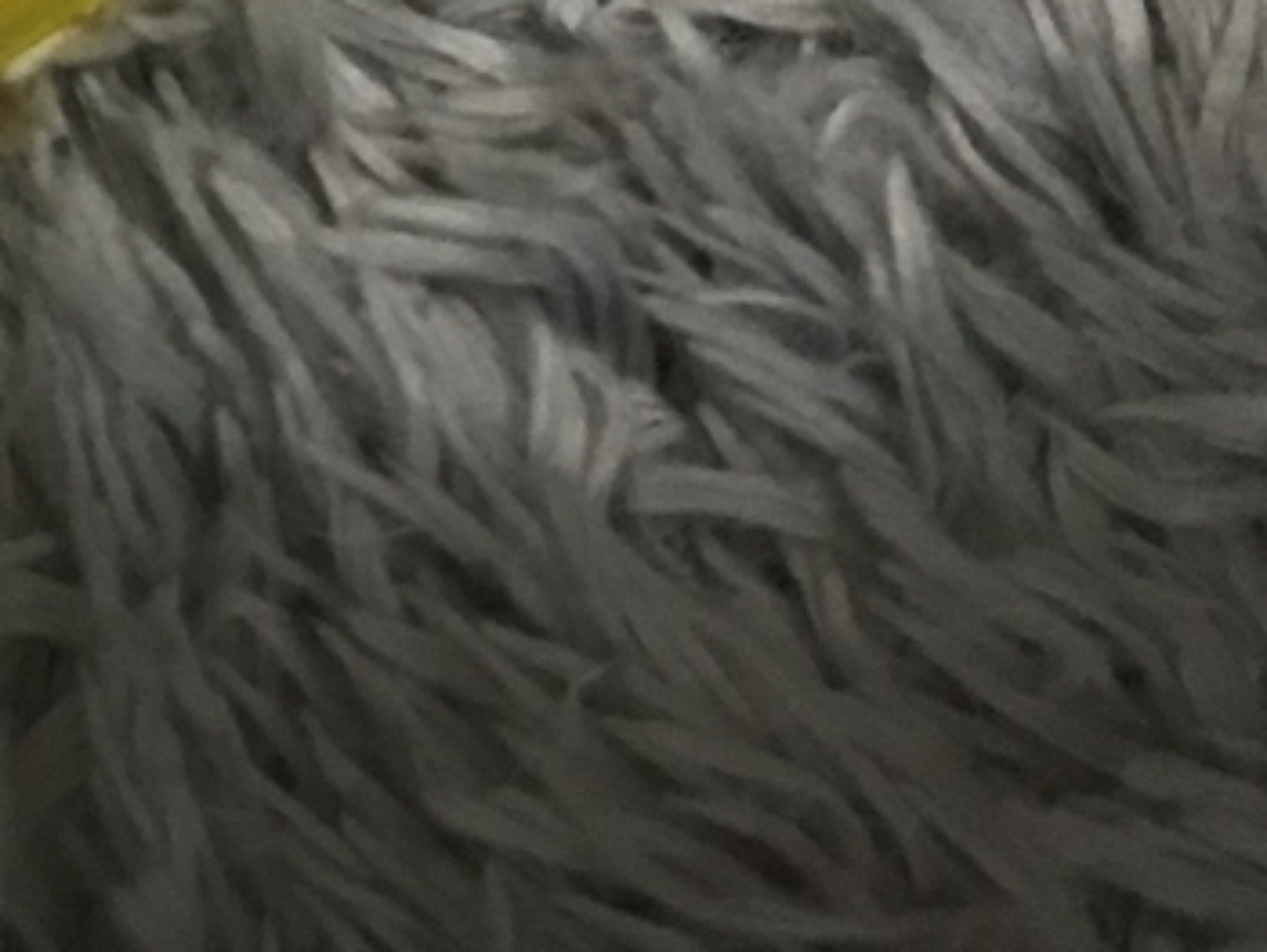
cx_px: -224
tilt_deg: -63.3
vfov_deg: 14.0
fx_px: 3516
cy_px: -662
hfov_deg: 19.3
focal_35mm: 96
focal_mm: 3.99
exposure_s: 1/15
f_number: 1.8
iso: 80
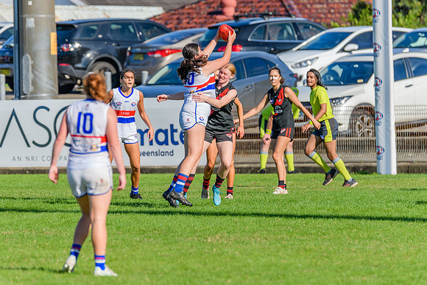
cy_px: 119
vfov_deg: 2.8
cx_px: 206
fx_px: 5804
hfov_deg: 4.2
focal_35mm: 489
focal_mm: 420
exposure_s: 1/1600
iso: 640
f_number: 9
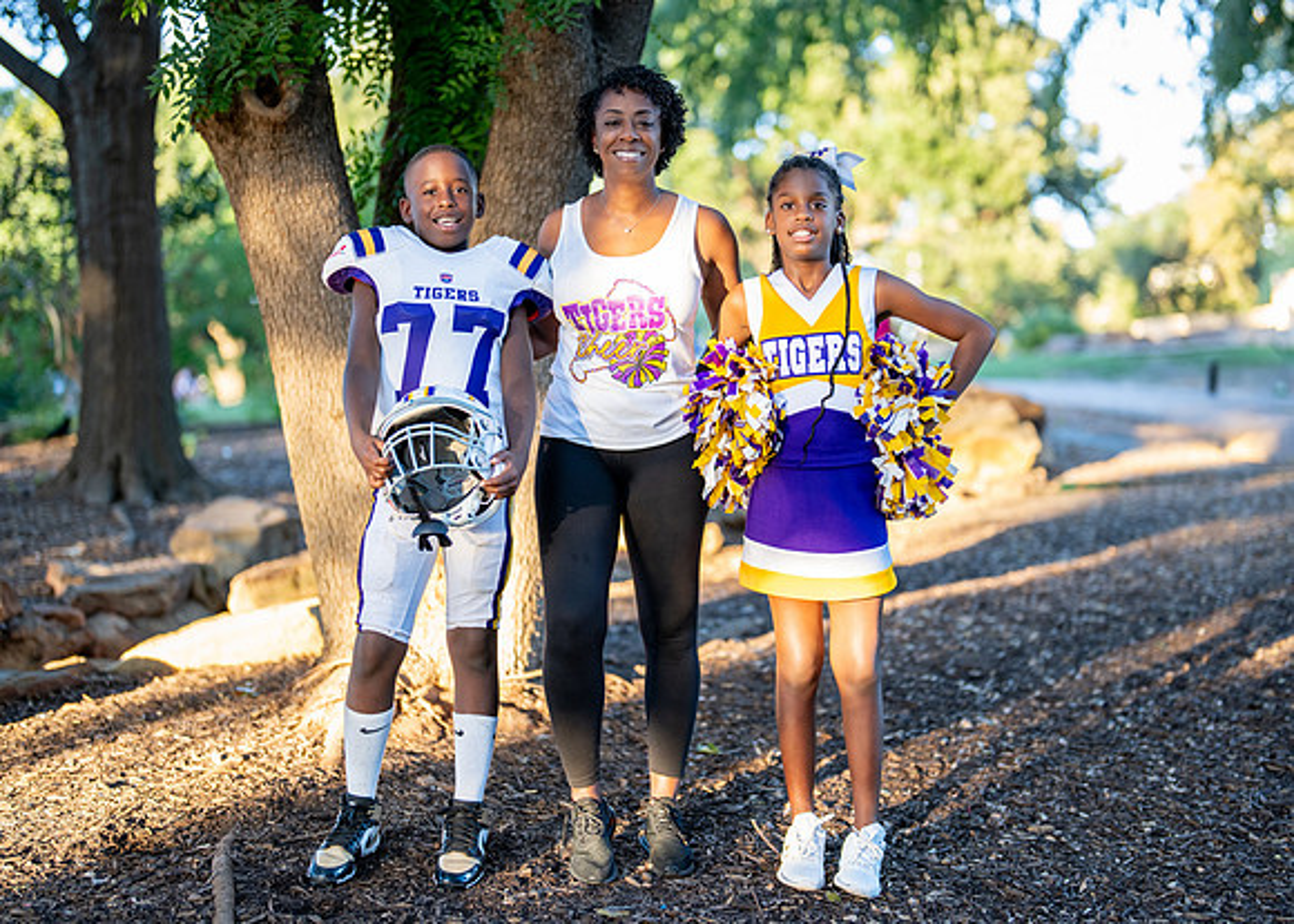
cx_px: 690
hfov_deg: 34.5
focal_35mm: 57
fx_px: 2084
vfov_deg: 25.0
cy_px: 441
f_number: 1.2
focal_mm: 50
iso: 250
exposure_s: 1/400
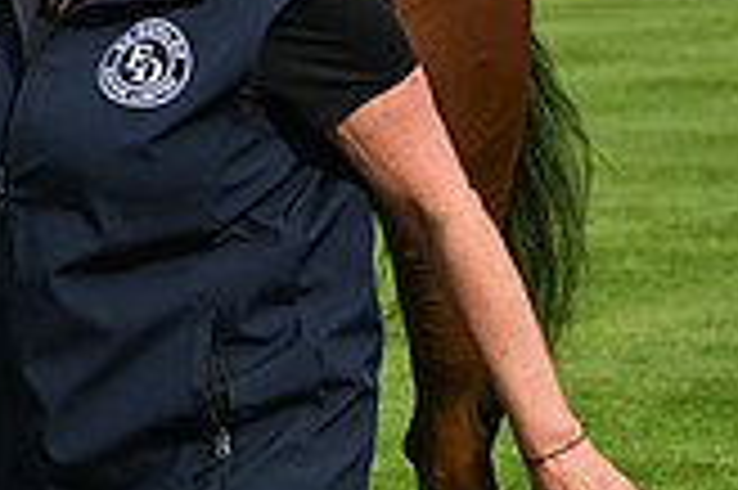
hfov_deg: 7.2
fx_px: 5796
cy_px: -353
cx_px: -297
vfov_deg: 4.8
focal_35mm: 283
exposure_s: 1/3200
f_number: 5.6
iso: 500
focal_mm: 80
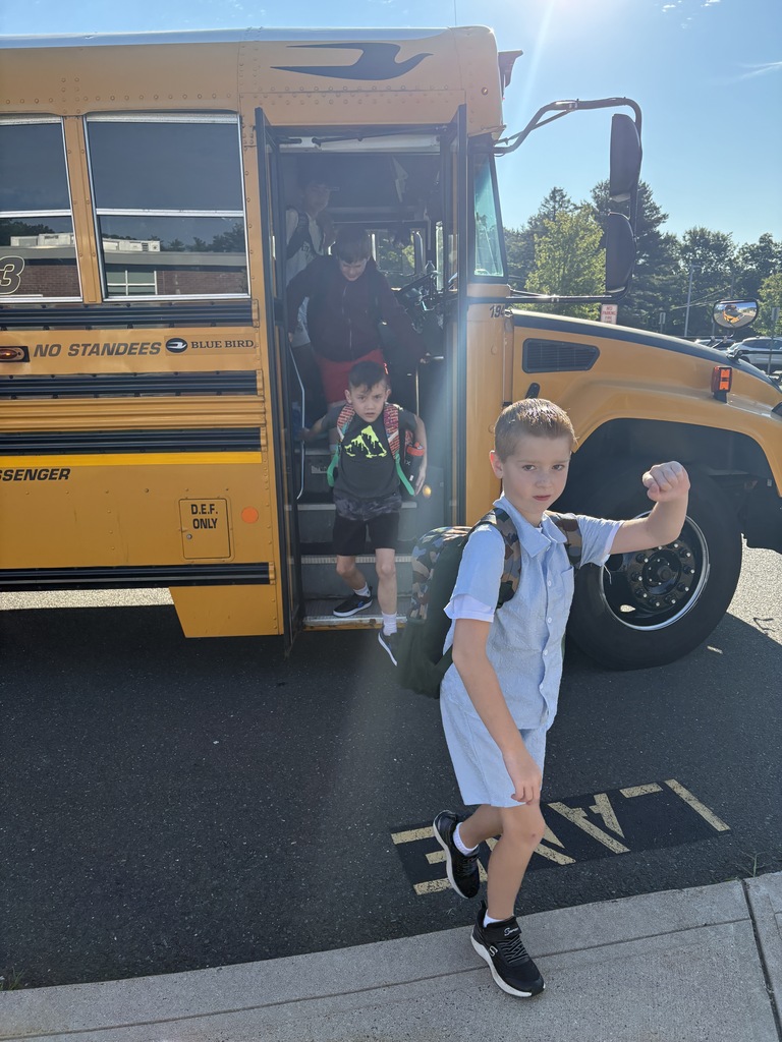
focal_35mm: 26
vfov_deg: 67.3
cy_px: 521
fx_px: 783
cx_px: 391
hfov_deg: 53.1
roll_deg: -0.1
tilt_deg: -12.7
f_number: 1.6
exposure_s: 1/1484
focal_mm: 5.96
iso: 64
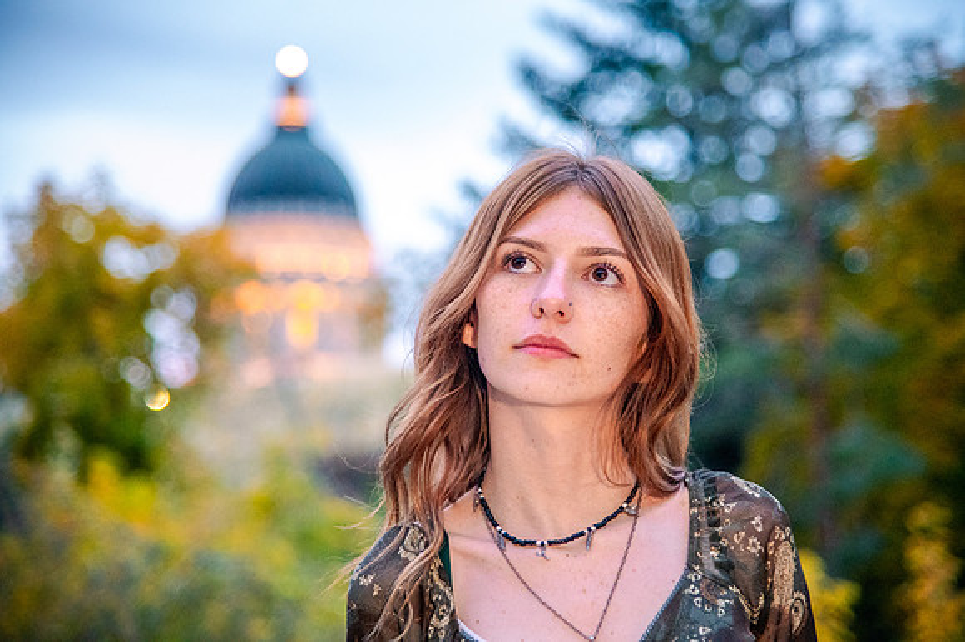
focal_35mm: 101
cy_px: 310
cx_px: 499
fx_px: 2714
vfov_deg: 13.5
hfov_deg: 20.2
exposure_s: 1/80
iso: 8000
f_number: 4
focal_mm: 98
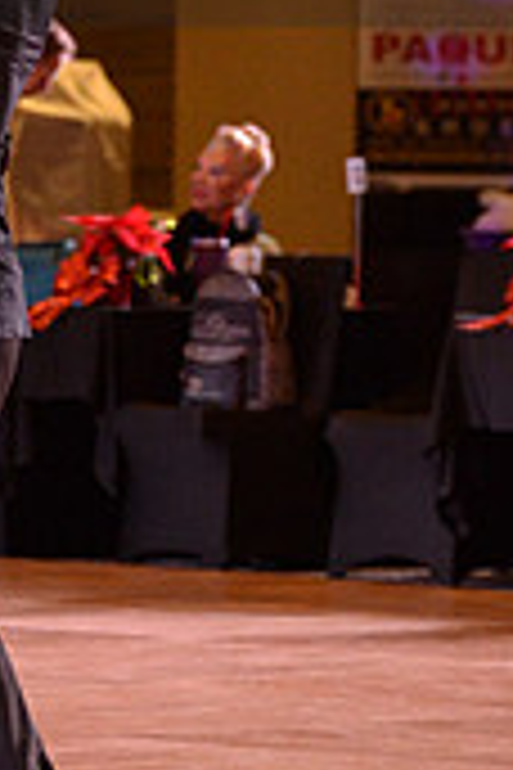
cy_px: -122
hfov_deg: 3.7
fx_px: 7972
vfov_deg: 5.5
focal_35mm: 373
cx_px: 25
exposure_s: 1/250
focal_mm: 110
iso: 5000
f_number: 4.8
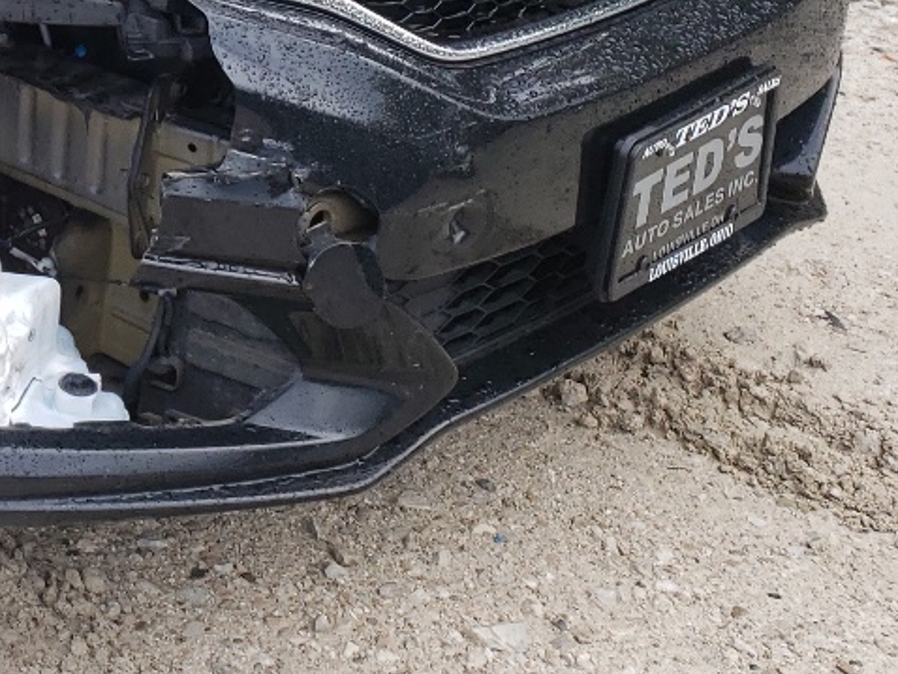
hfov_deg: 20.2
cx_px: -331
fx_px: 2258
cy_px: -212
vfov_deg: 16.1
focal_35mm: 87
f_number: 1.5
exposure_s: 1/303
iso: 50
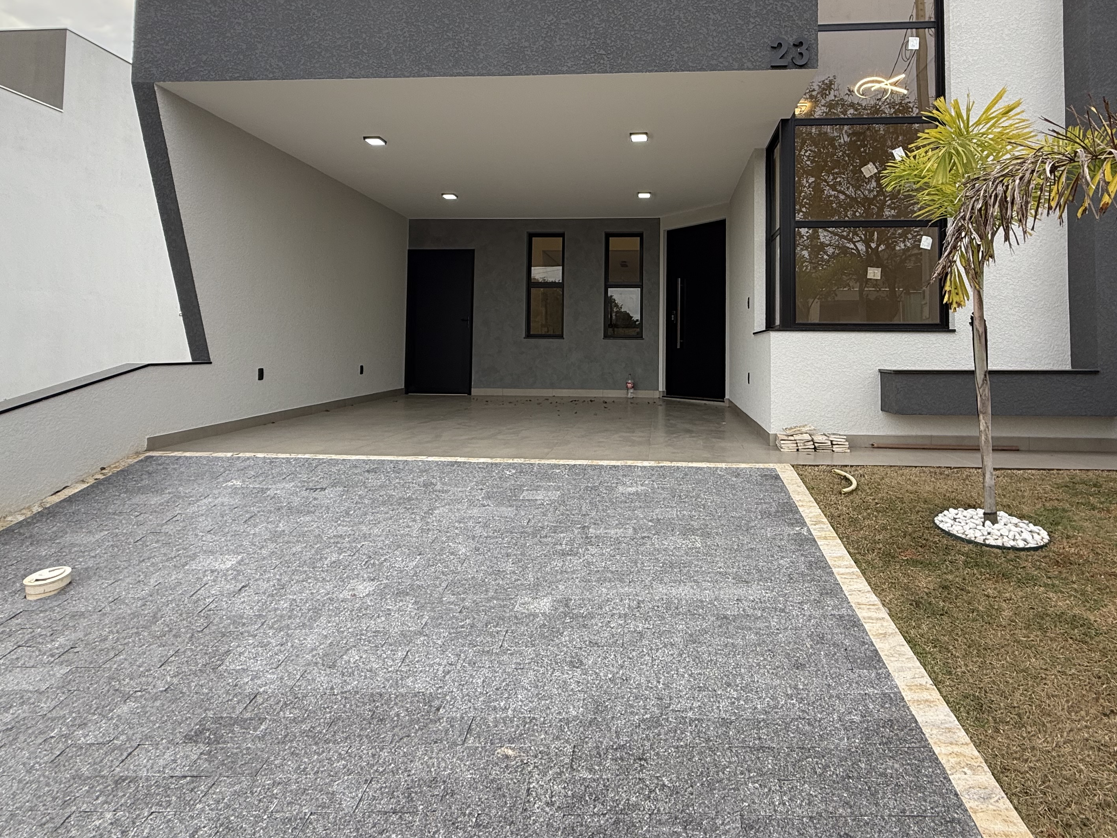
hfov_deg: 81.4
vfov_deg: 65.2
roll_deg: -0.7
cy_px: 323
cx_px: 620
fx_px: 645
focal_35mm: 20
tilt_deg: +2.0
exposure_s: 1/99
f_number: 2.2
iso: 50
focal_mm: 2.22
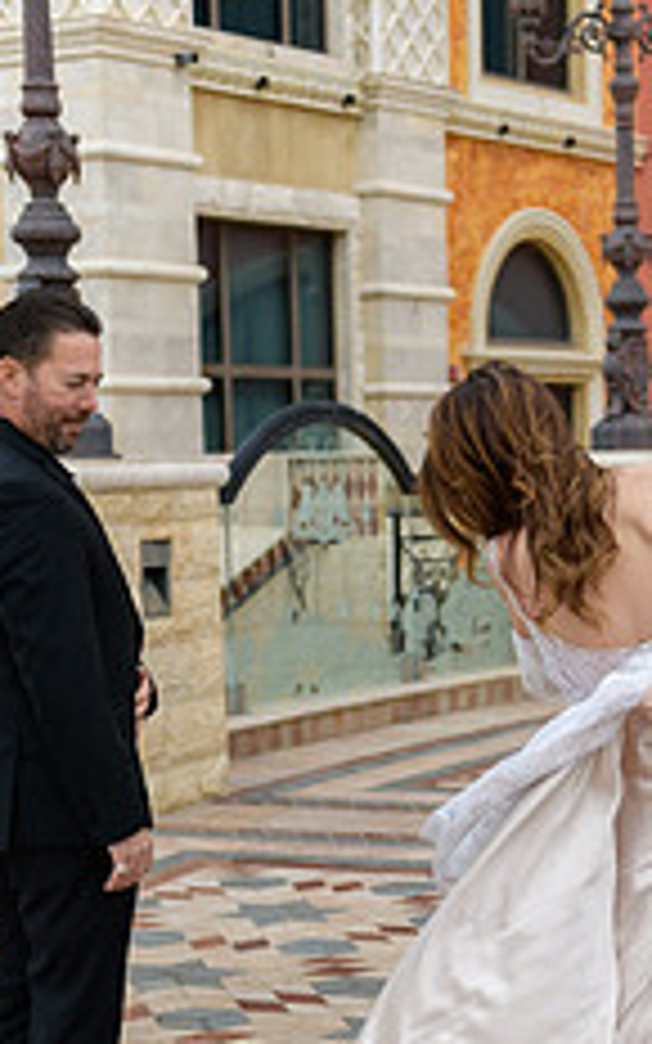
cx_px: 499
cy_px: 909
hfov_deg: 15.6
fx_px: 2360
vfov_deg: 24.3
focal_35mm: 83
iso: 400
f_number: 2.8
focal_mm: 42
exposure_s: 1/3200
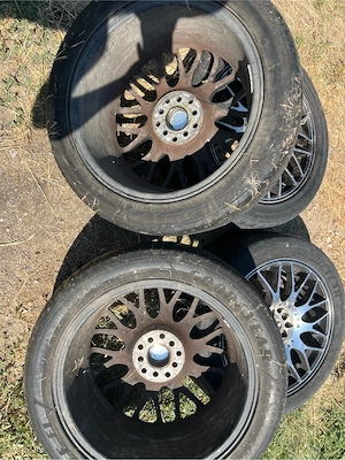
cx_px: 172
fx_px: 346
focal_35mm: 26
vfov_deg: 67.3
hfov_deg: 53.1
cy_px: 230
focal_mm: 5.7
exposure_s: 1/1972
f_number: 1.5
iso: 50
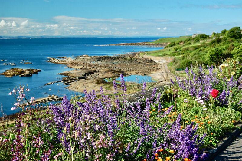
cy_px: 80
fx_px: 383
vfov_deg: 23.7
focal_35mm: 57
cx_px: 121
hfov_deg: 35.1
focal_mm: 38
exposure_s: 1/200
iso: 200
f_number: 7.1
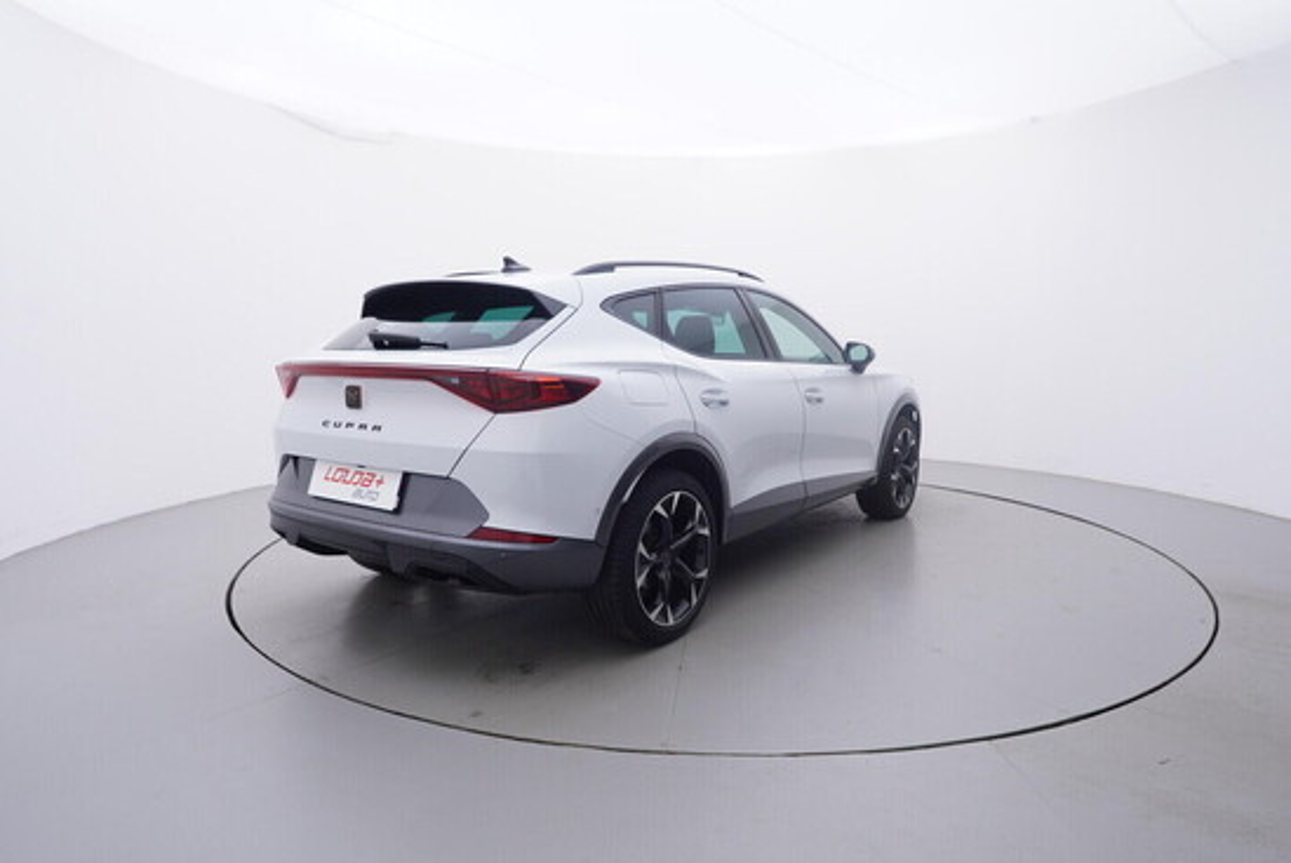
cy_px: 432
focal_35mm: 22
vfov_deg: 56.2
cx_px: 646
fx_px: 807
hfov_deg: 77.3
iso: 200
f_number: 5
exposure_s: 1/80
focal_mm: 15
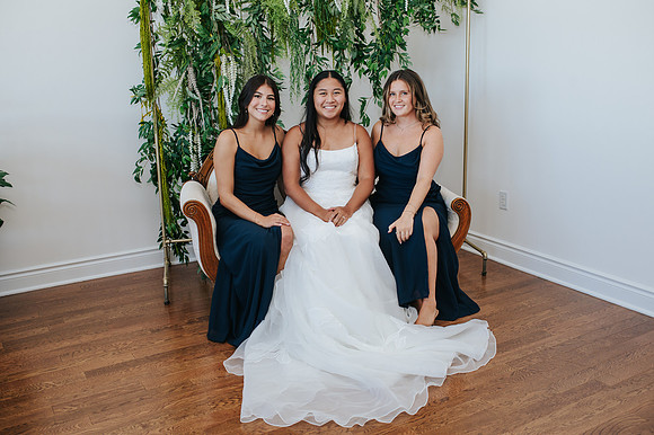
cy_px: 220
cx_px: 327
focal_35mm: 36
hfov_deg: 53.2
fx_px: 654
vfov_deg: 36.8
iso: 800
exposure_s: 1/200
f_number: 3.5
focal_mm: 35
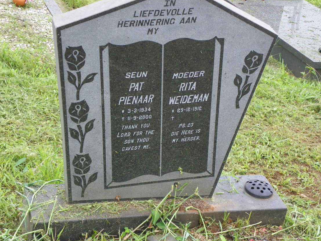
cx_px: 165
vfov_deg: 18.7
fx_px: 733
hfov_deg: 24.7
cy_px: 123
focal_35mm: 79
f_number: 3.5
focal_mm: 13
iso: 64
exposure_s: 1/100
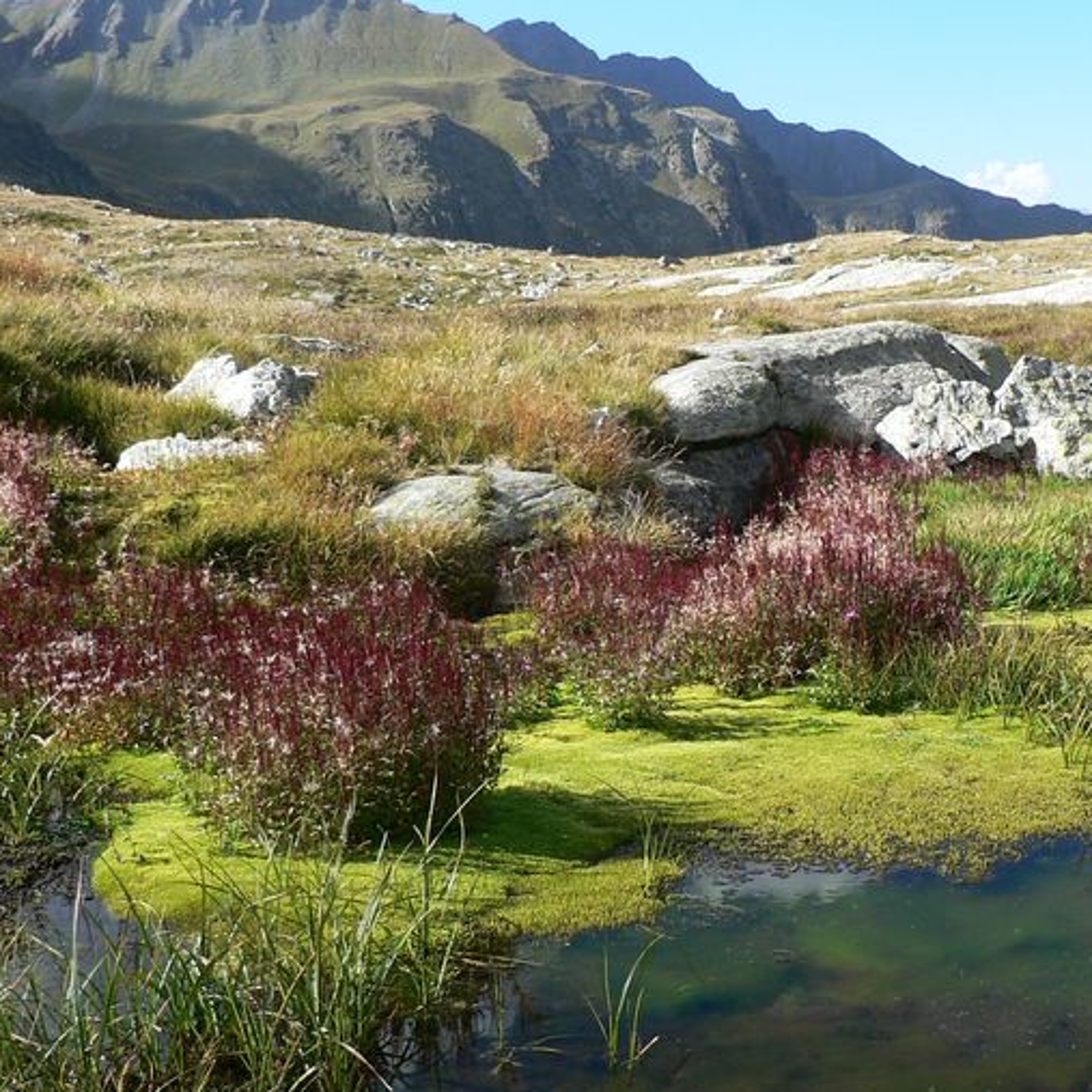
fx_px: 1892
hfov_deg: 31.9
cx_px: 739
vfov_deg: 32.2
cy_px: 558
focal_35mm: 53
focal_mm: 6.4
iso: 80
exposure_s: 1/250
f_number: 4
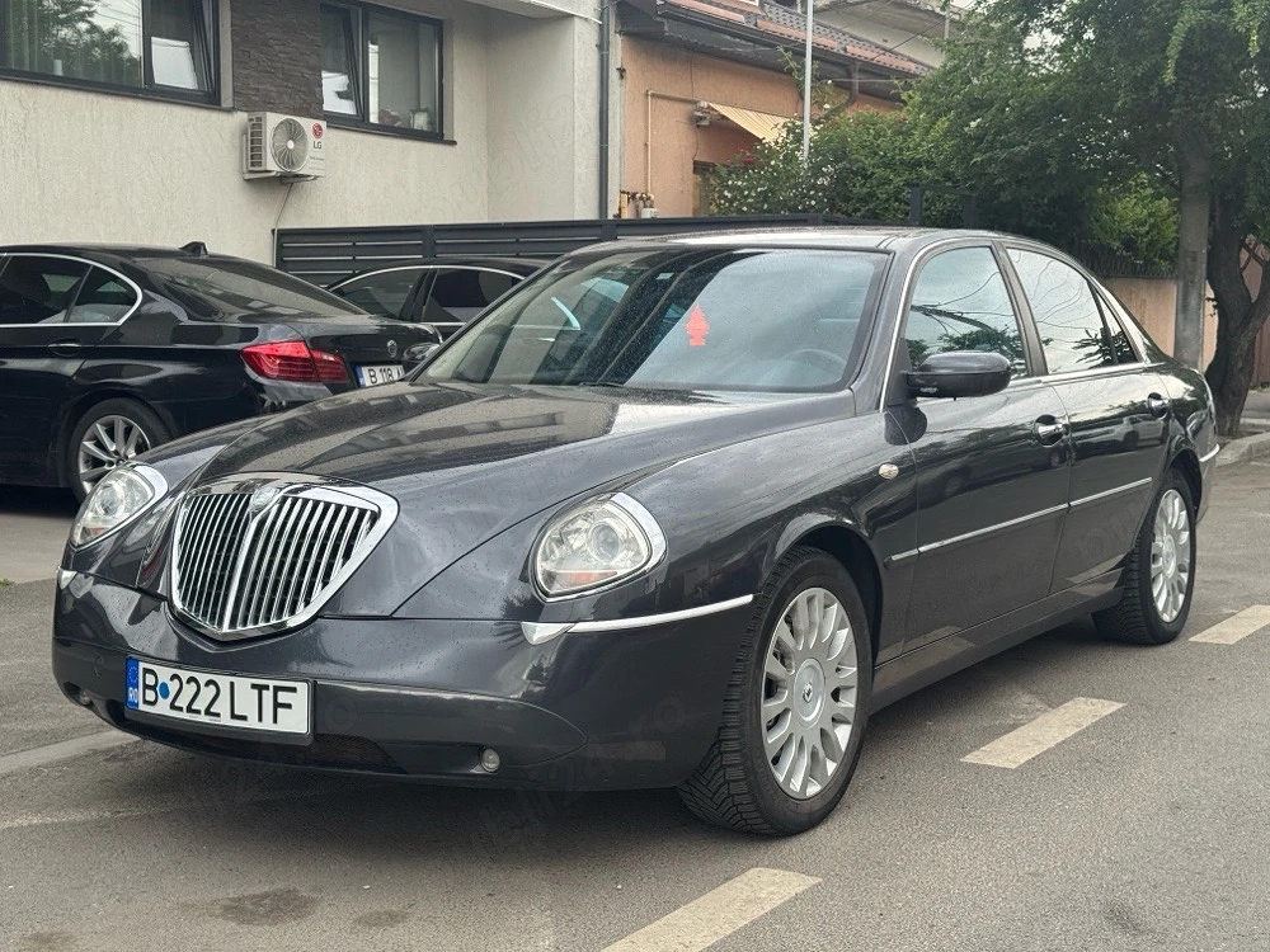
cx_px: 635
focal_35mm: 48
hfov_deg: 39.7
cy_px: 476
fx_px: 1761
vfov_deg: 30.3
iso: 100
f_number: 1.78
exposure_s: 1/60
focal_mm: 6.76
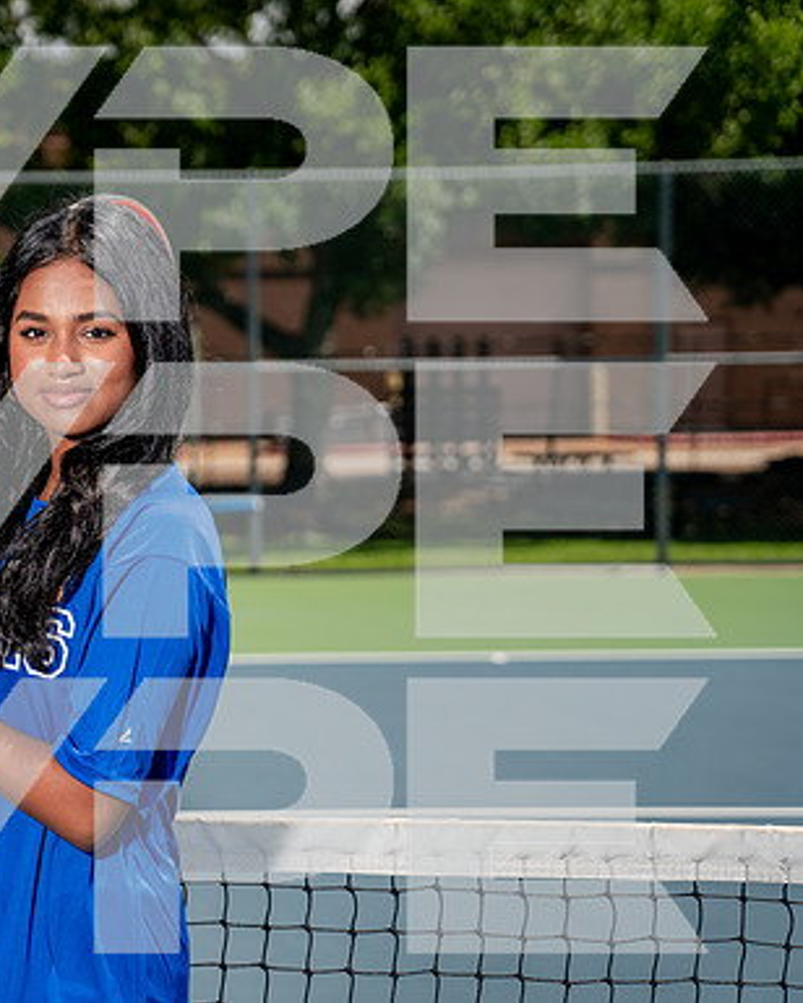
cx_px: 52
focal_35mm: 99
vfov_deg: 19.4
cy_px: 502
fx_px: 2941
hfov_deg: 15.3
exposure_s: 1/1600
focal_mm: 70
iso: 100
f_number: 4
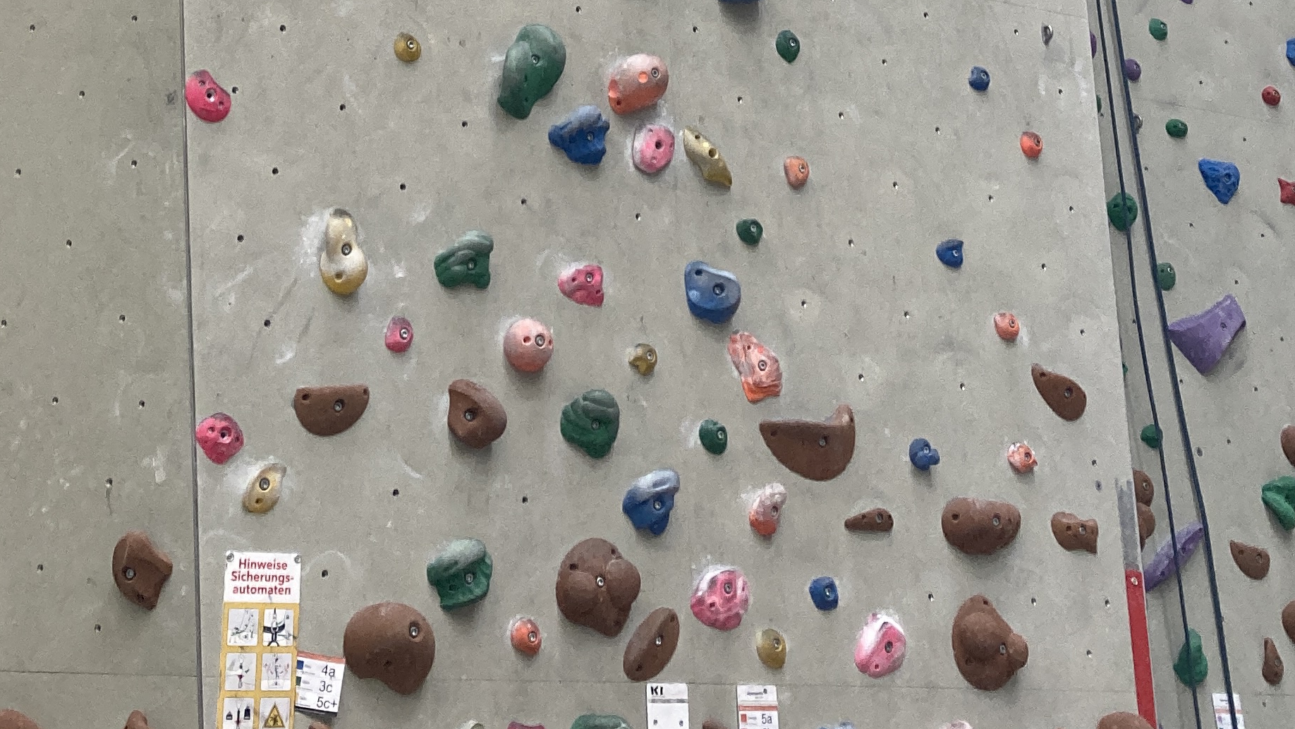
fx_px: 2301
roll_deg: -1.2
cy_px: -526
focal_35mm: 67
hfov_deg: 31.4
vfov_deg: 15.7
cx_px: 584
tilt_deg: +29.6
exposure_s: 1/121
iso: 80
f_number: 1.8
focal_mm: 3.99
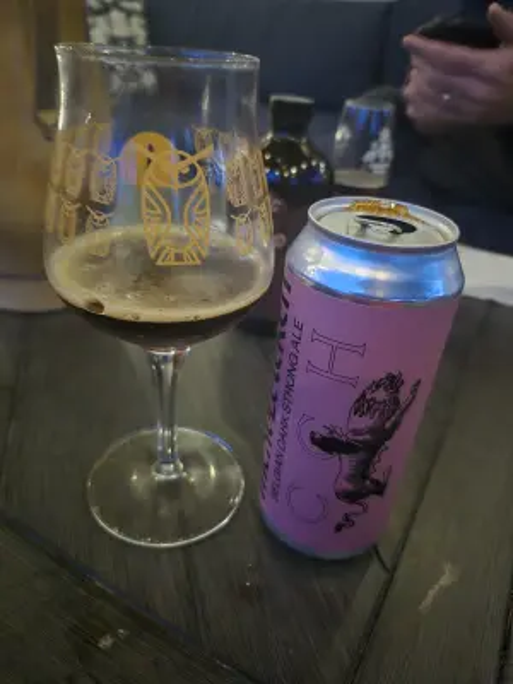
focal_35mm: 23
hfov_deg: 58.9
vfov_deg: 73.9
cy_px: 342
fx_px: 454
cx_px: 256
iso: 2500
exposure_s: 1/24
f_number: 1.8
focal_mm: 5.4
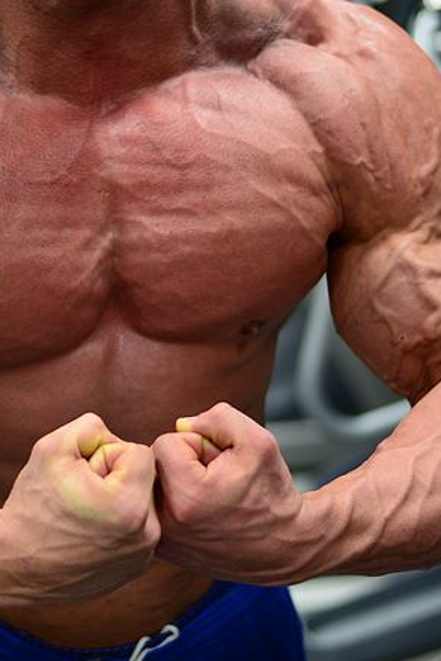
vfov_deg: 16.6
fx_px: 2258
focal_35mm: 123
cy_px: 309
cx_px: 123
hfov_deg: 11.1
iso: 500
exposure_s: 1/125
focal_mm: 50
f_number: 1.8
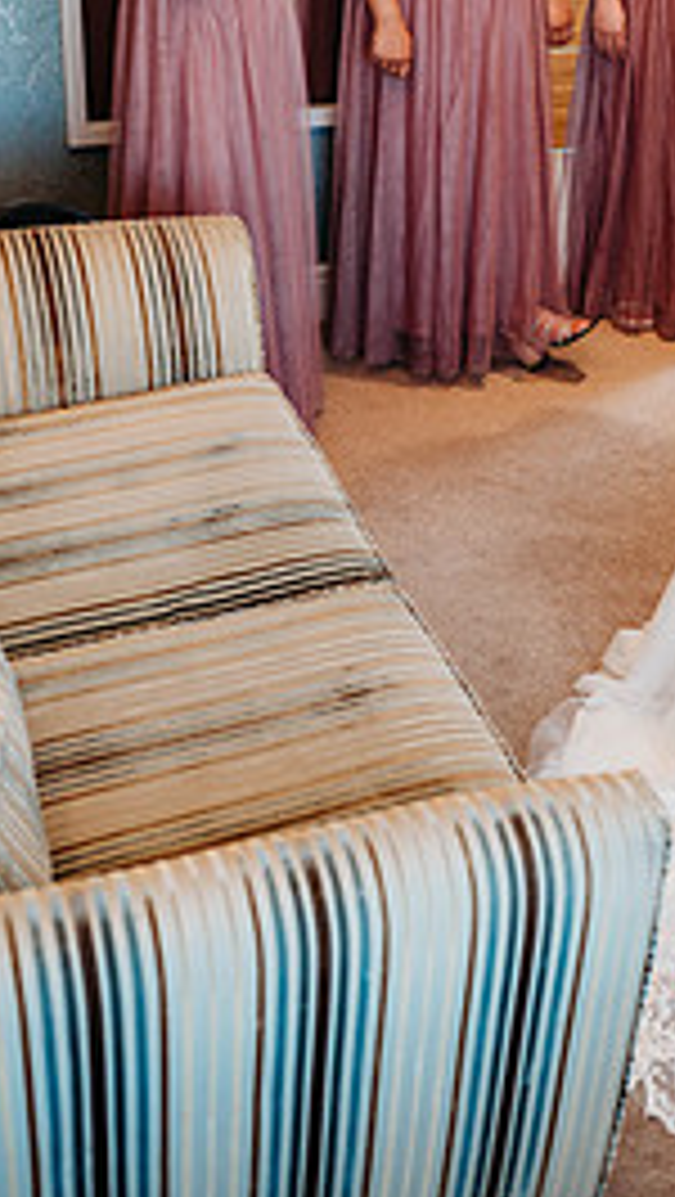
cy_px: 252
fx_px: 1969
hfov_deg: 19.1
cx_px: 628
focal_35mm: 62
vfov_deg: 32.9
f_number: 2.8
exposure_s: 1/200
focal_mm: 35
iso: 640
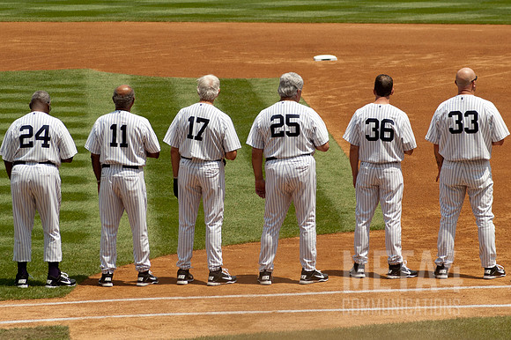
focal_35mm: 224
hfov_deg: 9.2
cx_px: 277
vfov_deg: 6.1
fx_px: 3179
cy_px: 159
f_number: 8
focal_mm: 130
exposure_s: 1/1000
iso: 320
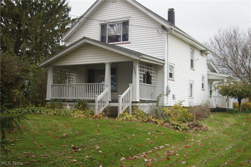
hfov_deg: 46.4
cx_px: 126
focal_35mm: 42
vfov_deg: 31.8
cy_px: 84
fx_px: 292
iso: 100
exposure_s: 1/100
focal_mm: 28
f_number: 5
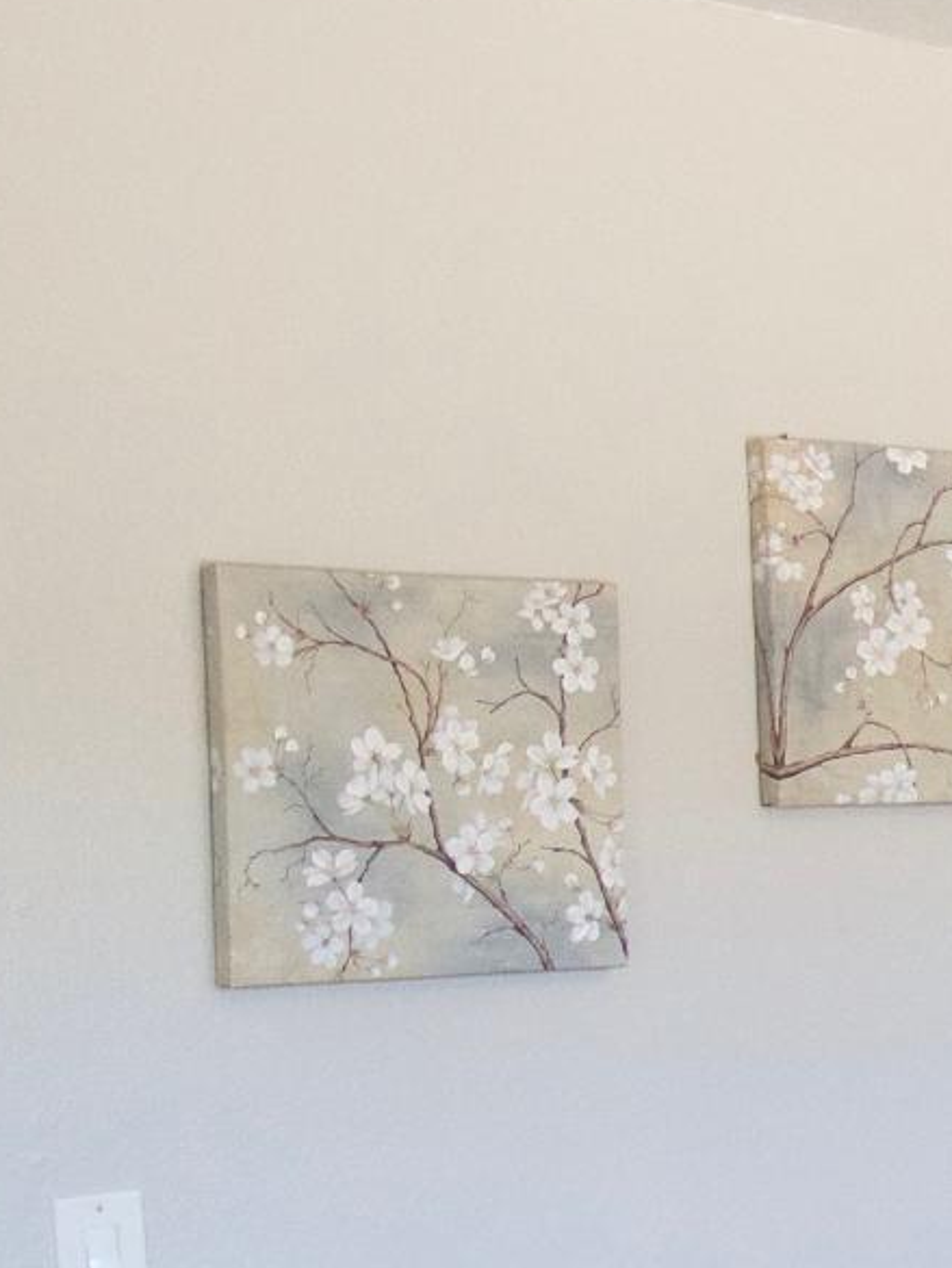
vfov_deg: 25.8
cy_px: 1025
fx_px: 2713
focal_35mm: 74
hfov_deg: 15.9
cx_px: 1871
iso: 2000
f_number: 4
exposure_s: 1/160
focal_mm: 10
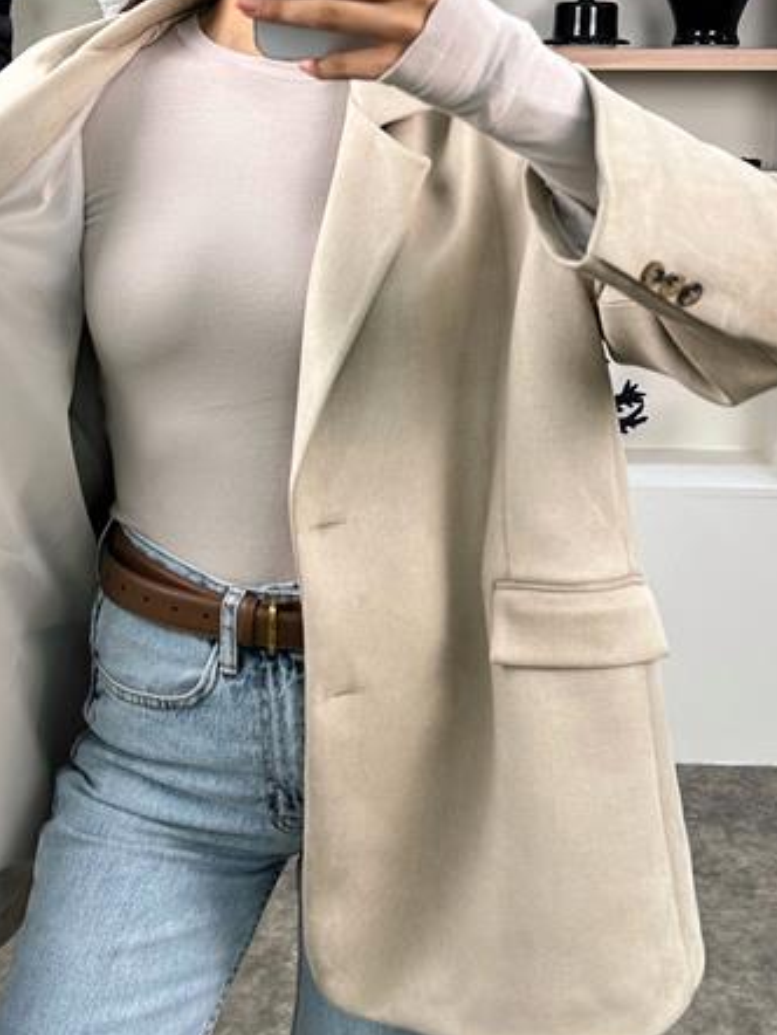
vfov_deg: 36.8
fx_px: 1525
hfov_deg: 28.6
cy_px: 286
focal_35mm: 51
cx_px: 404
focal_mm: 6.86
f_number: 1.78
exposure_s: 1/266
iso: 80
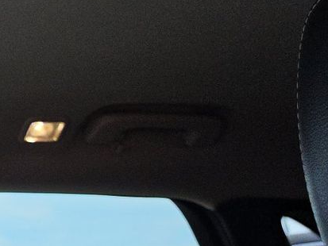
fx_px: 844
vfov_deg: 16.2
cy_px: -11
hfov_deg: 18.0
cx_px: -243
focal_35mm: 89
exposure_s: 1/2905
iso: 63
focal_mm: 6.5
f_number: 1.4
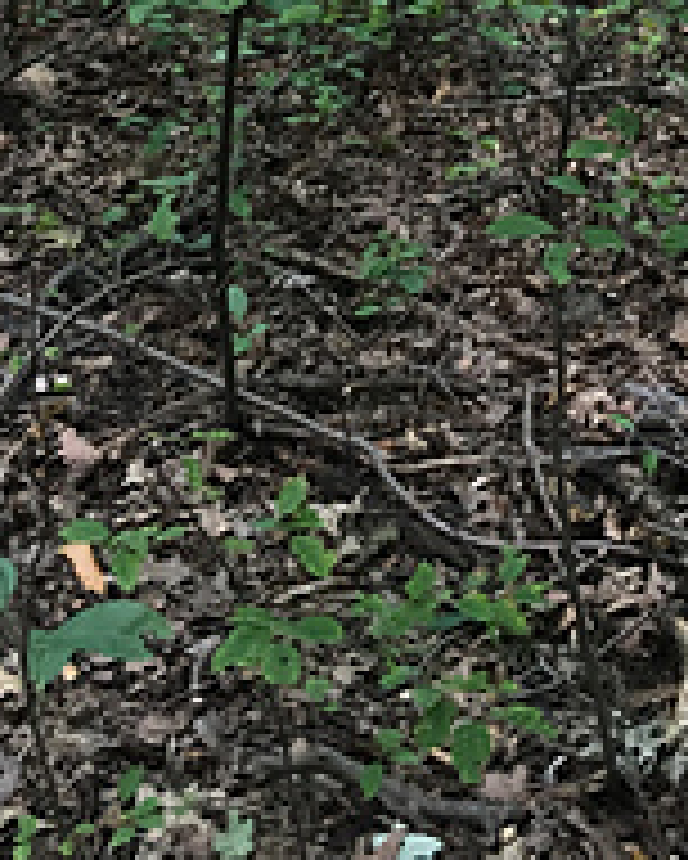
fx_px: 2416
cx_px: 562
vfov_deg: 17.8
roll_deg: -3.9
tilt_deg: -1.2
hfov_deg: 16.1
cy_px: -482
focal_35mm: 95
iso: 80
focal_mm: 4.15
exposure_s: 1/30
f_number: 2.2
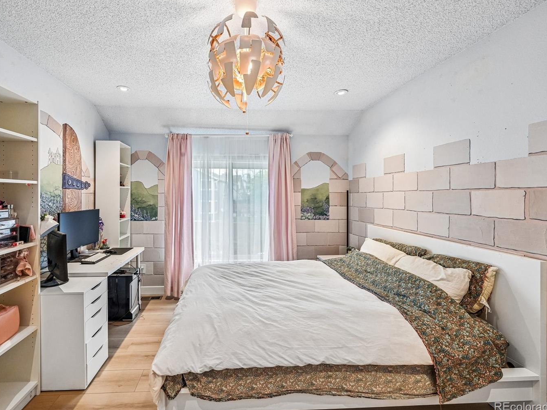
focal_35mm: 16
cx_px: 235
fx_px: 253
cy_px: 199
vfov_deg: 78.1
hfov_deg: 93.9
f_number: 10
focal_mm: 14
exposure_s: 1/15
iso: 250
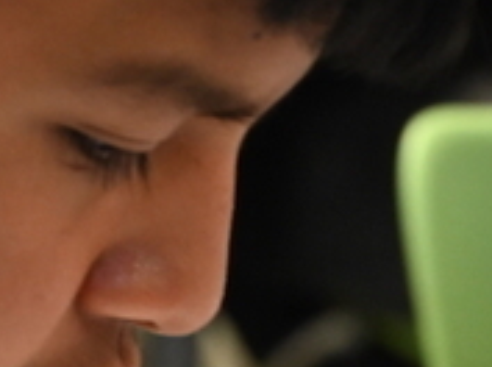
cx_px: 434
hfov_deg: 6.0
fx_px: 4667
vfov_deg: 4.4
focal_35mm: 329
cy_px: 709
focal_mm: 59
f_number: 4
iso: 2800
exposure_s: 1/125
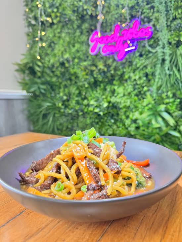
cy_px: 121
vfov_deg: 71.6
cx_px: 91
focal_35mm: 24
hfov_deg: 56.8
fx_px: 168
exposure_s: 1/100
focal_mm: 6.76
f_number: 1.78
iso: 200
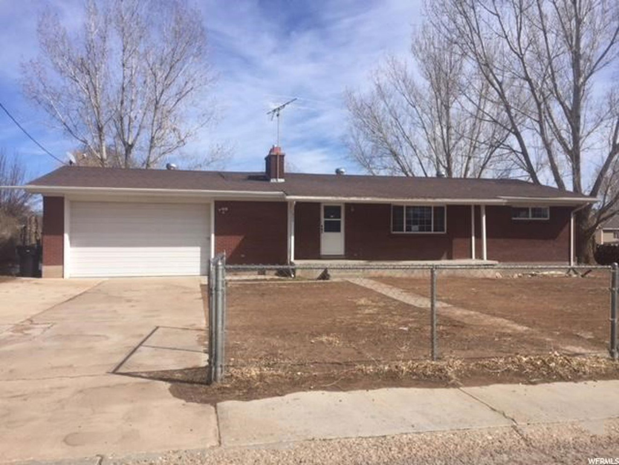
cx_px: 310
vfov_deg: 48.2
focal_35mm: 29
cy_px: 232
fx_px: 519
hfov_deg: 61.7
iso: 32
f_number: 2.2
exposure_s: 1/2475
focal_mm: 4.15
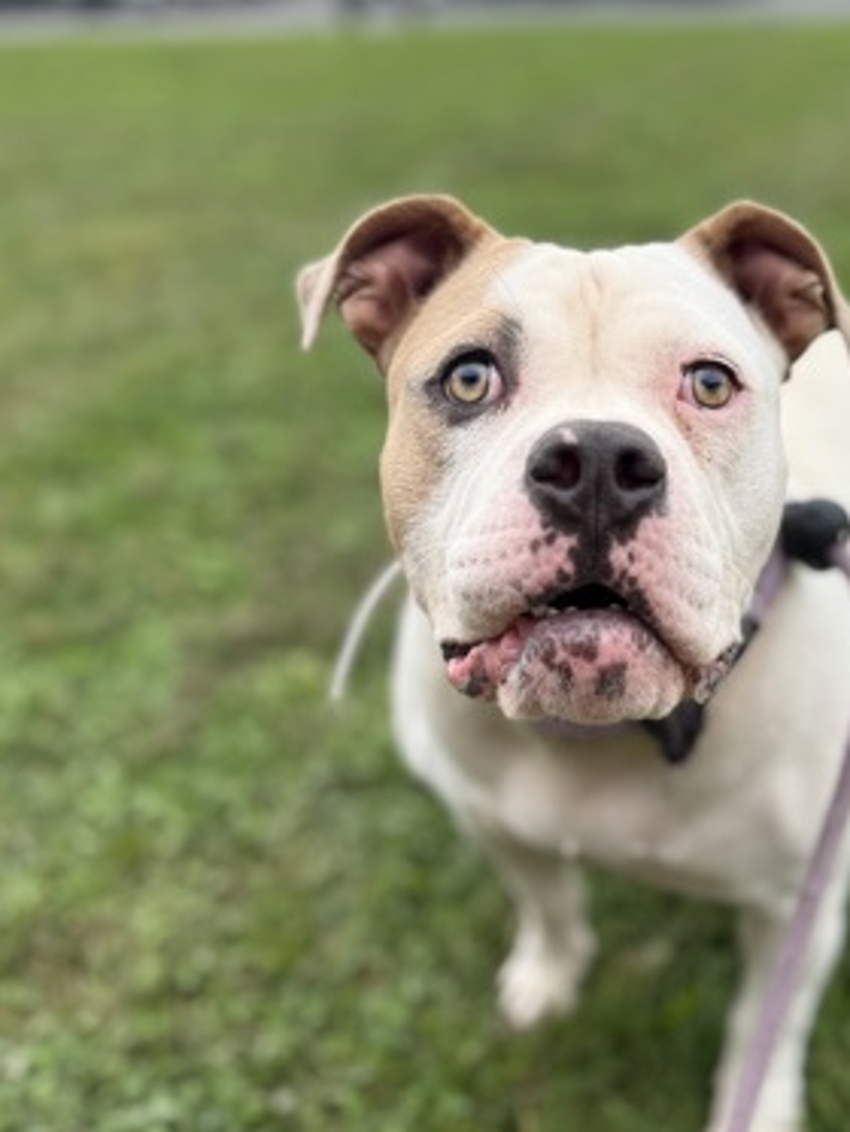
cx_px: 583
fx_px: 1178
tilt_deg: -29.3
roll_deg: +5.2
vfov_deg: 51.3
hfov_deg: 39.1
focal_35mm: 36
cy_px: 574
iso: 80
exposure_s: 1/1314
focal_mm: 6.76
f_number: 1.78
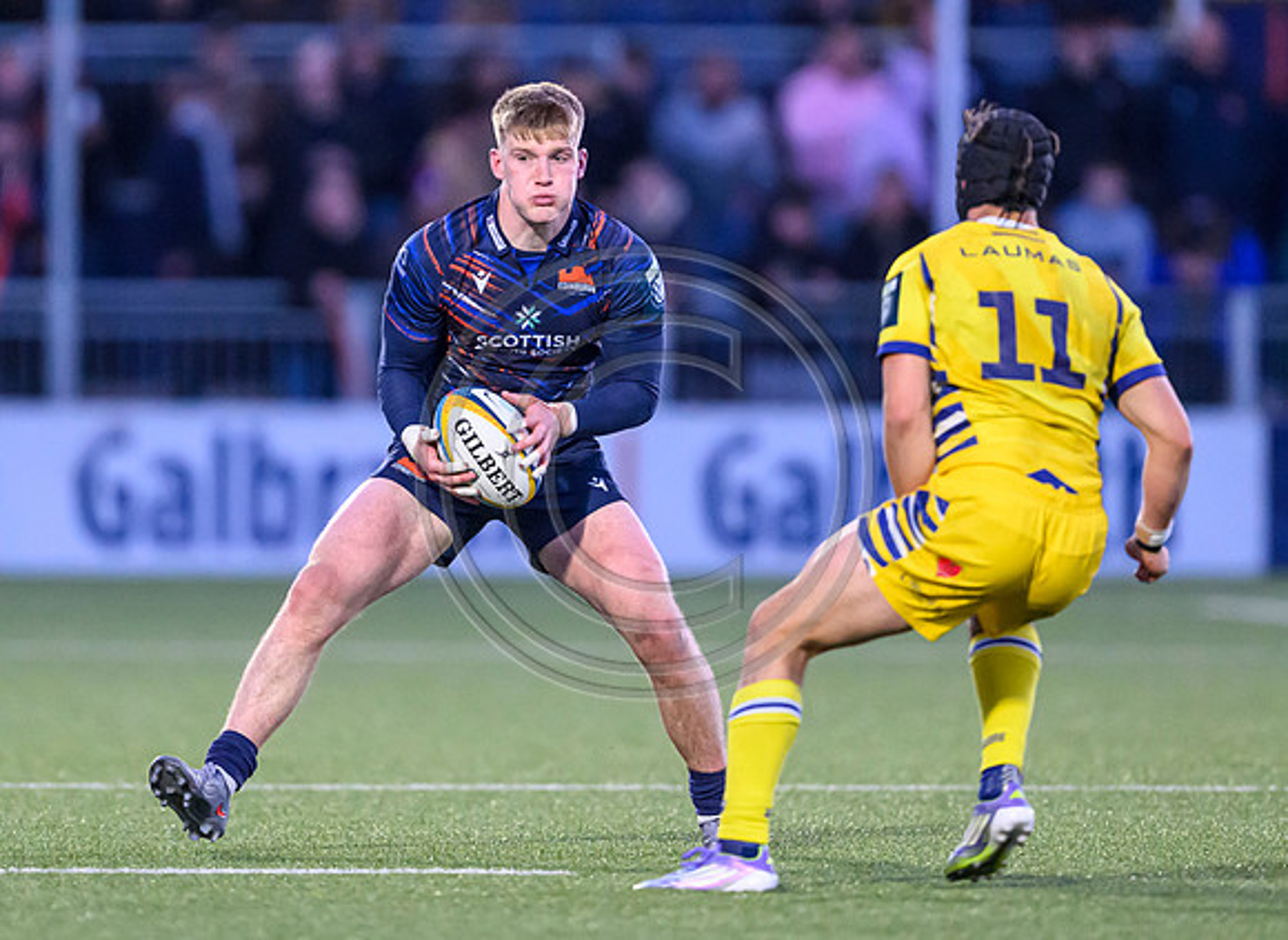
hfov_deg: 2.8
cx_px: 596
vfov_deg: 2.0
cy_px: 348
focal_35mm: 717
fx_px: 26407
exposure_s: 1/2500
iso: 6400
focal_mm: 400
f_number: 2.8
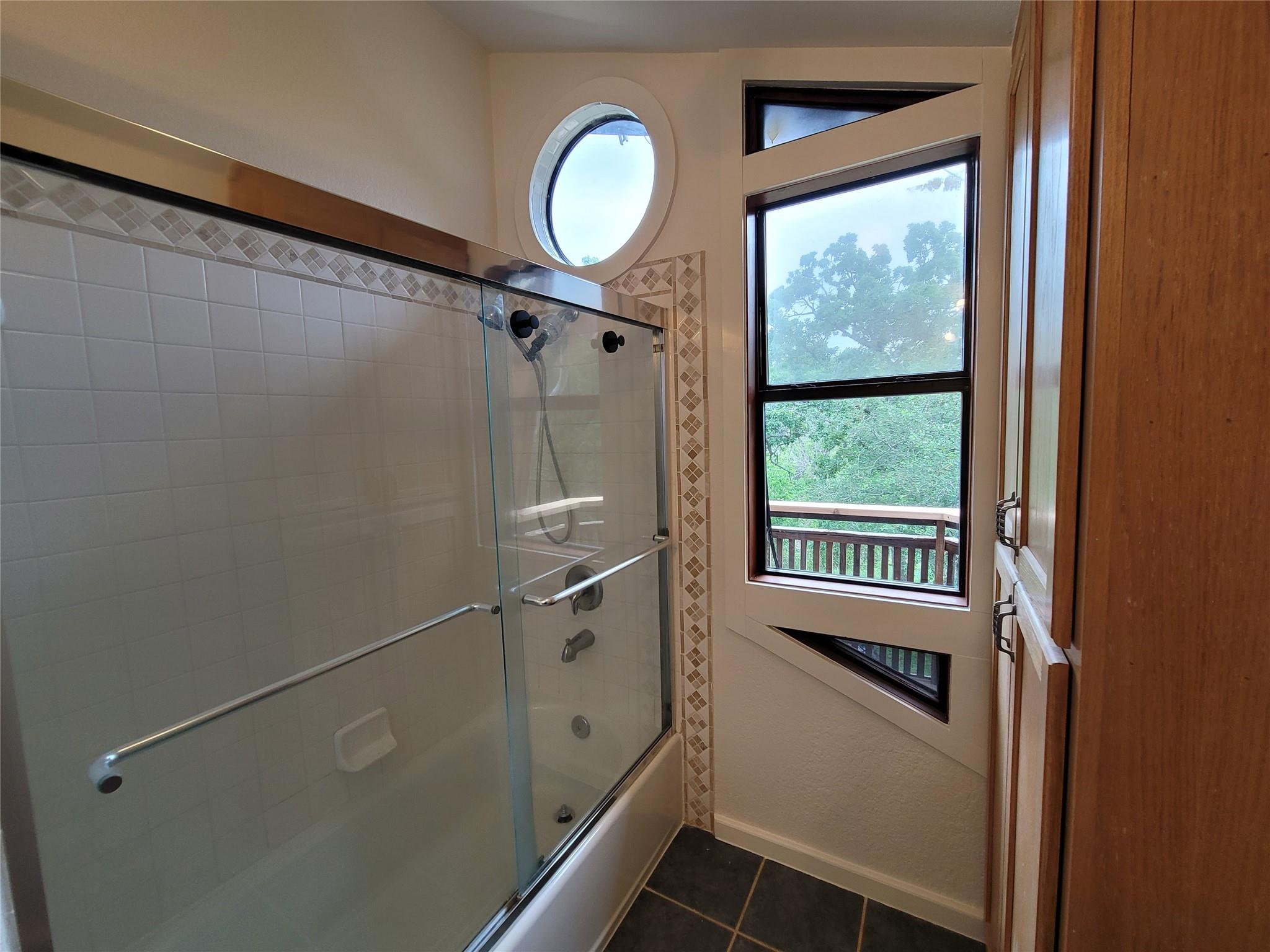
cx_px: 635
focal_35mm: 13
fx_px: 477
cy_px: 476
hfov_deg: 106.2
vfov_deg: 89.9
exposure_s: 1/120
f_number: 2.2
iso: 100
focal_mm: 2.2
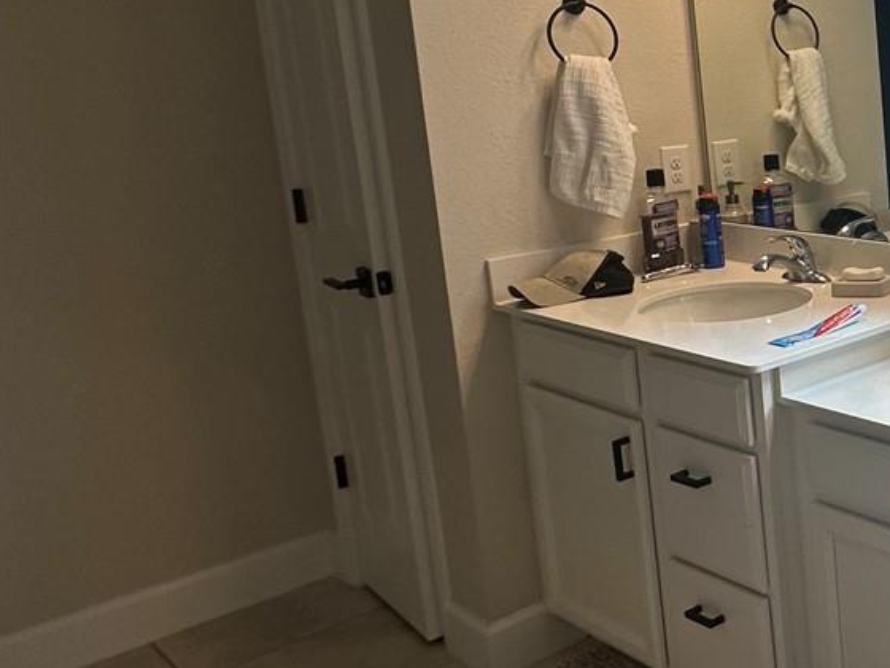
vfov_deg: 35.4
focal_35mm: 40
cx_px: 1141
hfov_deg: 34.3
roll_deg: +1.4
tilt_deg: -7.9
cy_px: 199
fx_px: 1028
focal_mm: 2.22
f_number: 2.2
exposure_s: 1/120
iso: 40
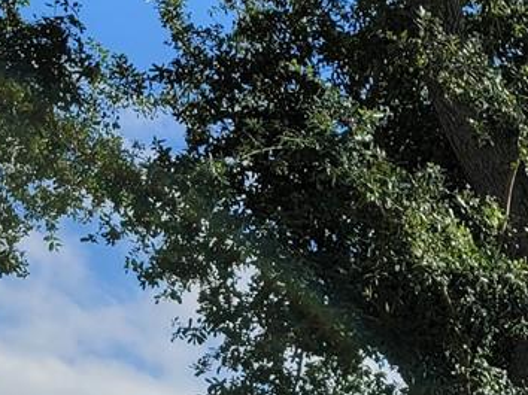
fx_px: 1722
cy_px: 459
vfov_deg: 12.8
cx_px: 961
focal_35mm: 113
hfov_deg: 15.1
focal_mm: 7
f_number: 1.8
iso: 20
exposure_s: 1/1457
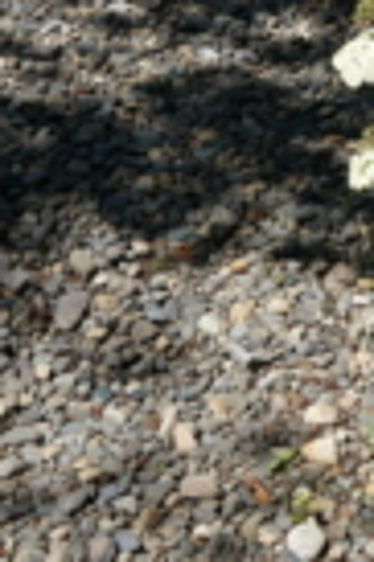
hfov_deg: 12.2
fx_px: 1640
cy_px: -295
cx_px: 627
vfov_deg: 17.4
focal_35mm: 105
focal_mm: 16
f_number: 9
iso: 100
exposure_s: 1/160
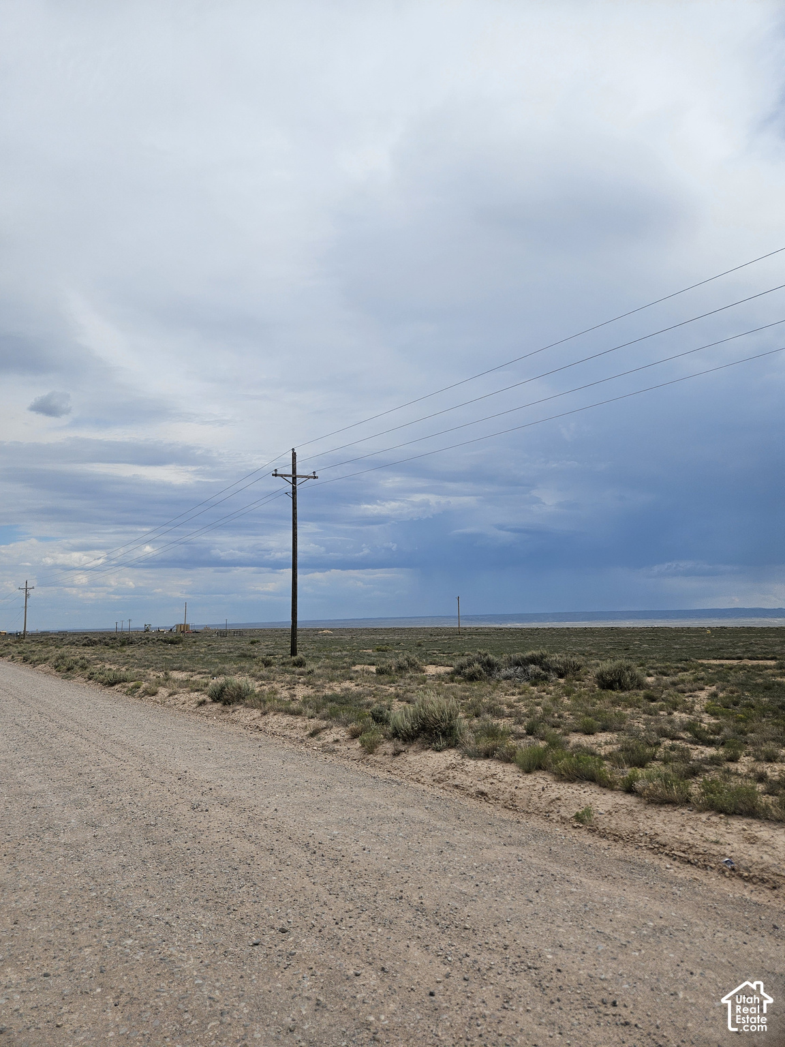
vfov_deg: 73.9
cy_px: 524
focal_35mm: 23
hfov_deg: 58.9
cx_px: 392
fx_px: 695
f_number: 1.8
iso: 25
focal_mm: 5.4
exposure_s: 1/4616
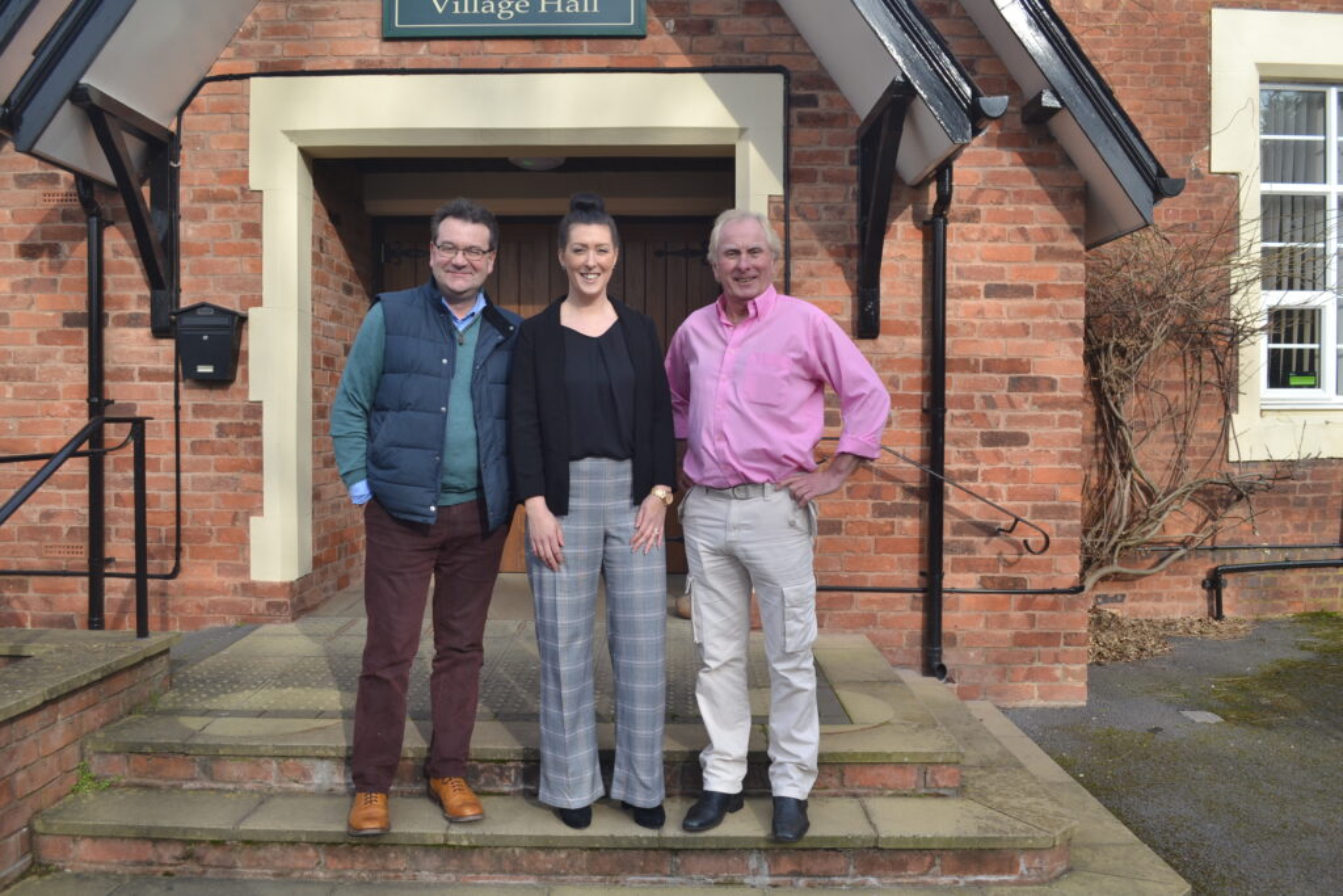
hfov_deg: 61.9
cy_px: 448
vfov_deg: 43.6
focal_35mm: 30
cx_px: 672
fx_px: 1119
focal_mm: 20
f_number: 7.1
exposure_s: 1/200
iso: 100
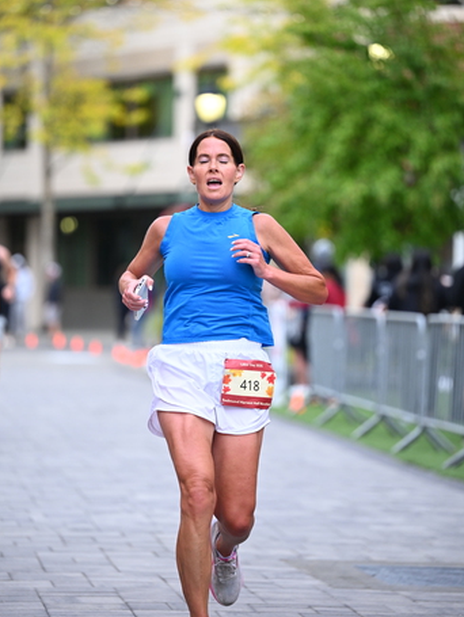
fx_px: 3212
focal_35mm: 180
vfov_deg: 11.0
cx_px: 219
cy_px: 264
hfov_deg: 8.3
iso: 1000
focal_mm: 155
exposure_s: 1/1600
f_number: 2.8
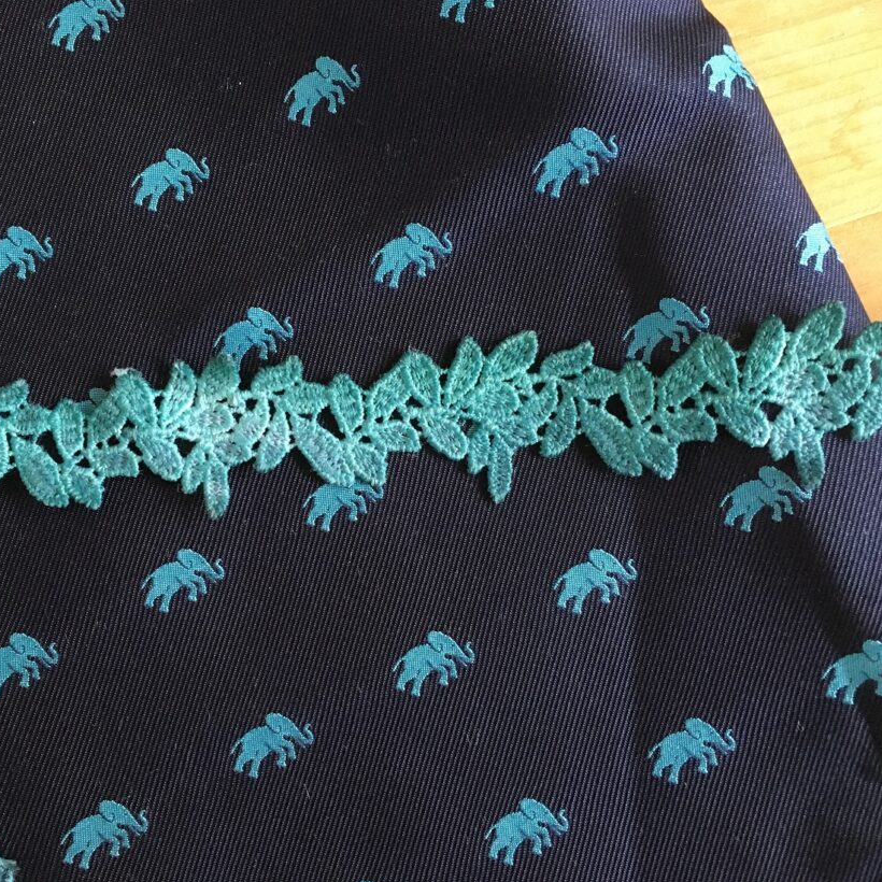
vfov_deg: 47.2
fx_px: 1009
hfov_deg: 47.0
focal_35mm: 35
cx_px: 368
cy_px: 433
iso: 200
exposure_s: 1/25
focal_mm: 4.15
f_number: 2.2
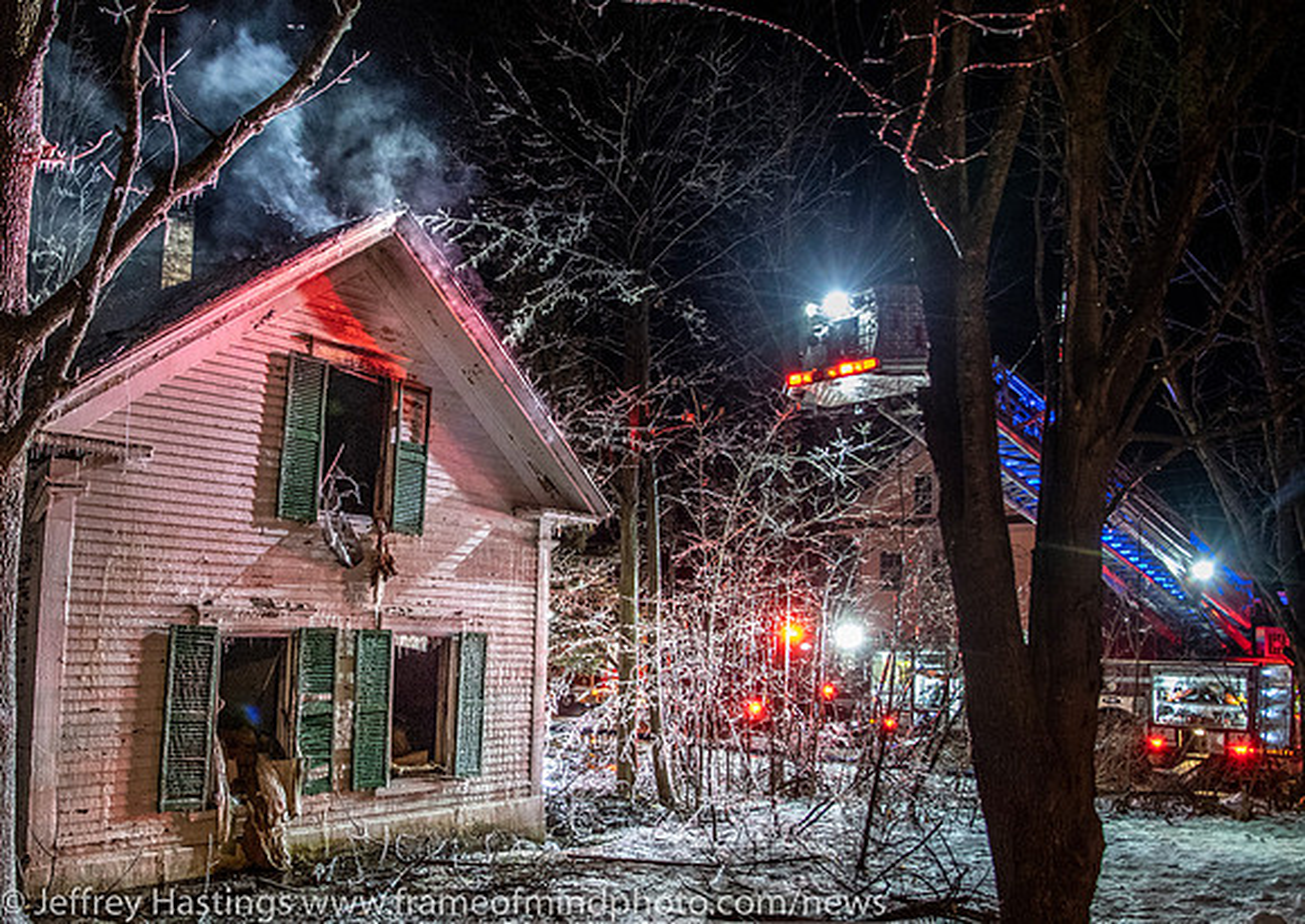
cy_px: 501
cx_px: 549
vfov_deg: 49.2
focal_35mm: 27
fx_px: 1009
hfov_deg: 65.4
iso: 2500
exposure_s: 1/40
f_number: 4
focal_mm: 16
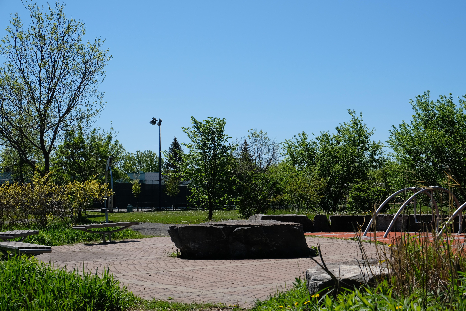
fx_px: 699
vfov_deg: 25.1
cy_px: 156
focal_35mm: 54
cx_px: 233
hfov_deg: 36.9
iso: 400
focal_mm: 35.8
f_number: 8
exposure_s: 1/950
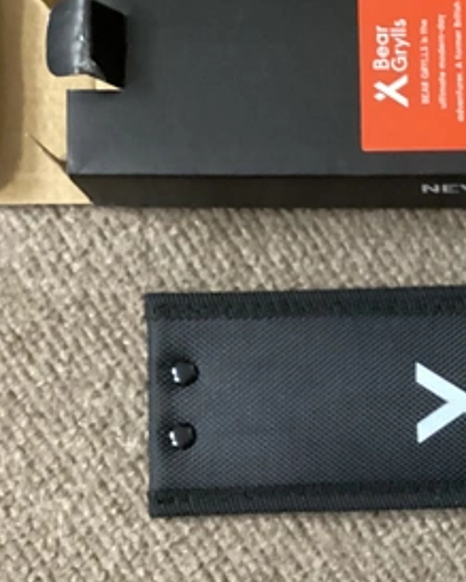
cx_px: 547
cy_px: 403
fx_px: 1432
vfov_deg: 22.9
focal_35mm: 83
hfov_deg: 17.7
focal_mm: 3.3
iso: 500
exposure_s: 1/30
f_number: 2.4
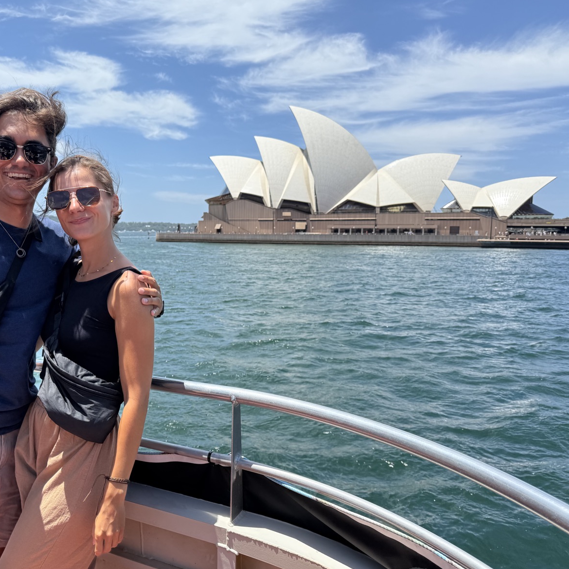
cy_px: 282
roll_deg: -1.1
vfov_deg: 55.6
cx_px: 205
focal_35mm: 29
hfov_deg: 54.8
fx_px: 539
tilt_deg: -4.8
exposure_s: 1/4167
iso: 80
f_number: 1.78
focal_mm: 6.76
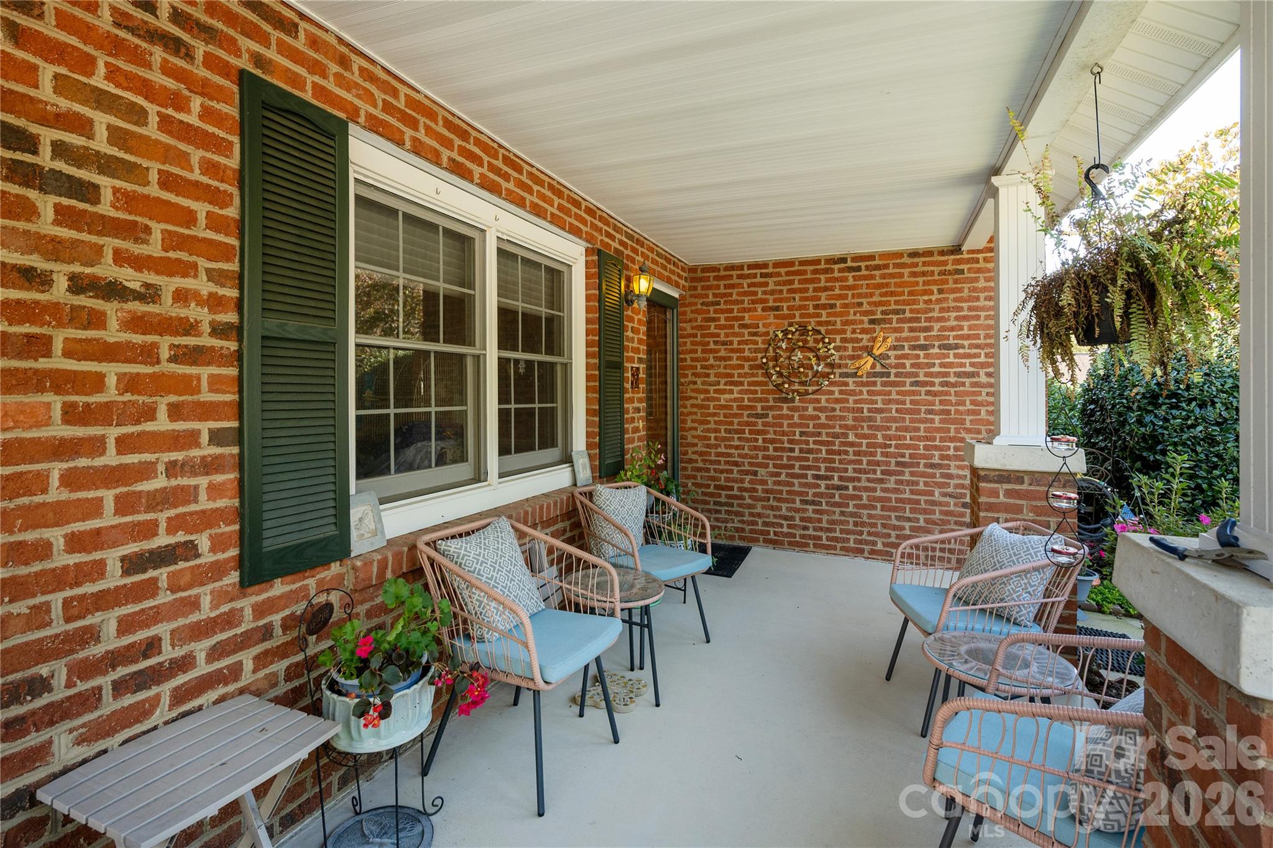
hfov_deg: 96.7
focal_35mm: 16
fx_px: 566
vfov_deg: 73.7
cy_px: 424
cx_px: 636
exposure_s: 1/100
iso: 400
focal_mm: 16
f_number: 7.1
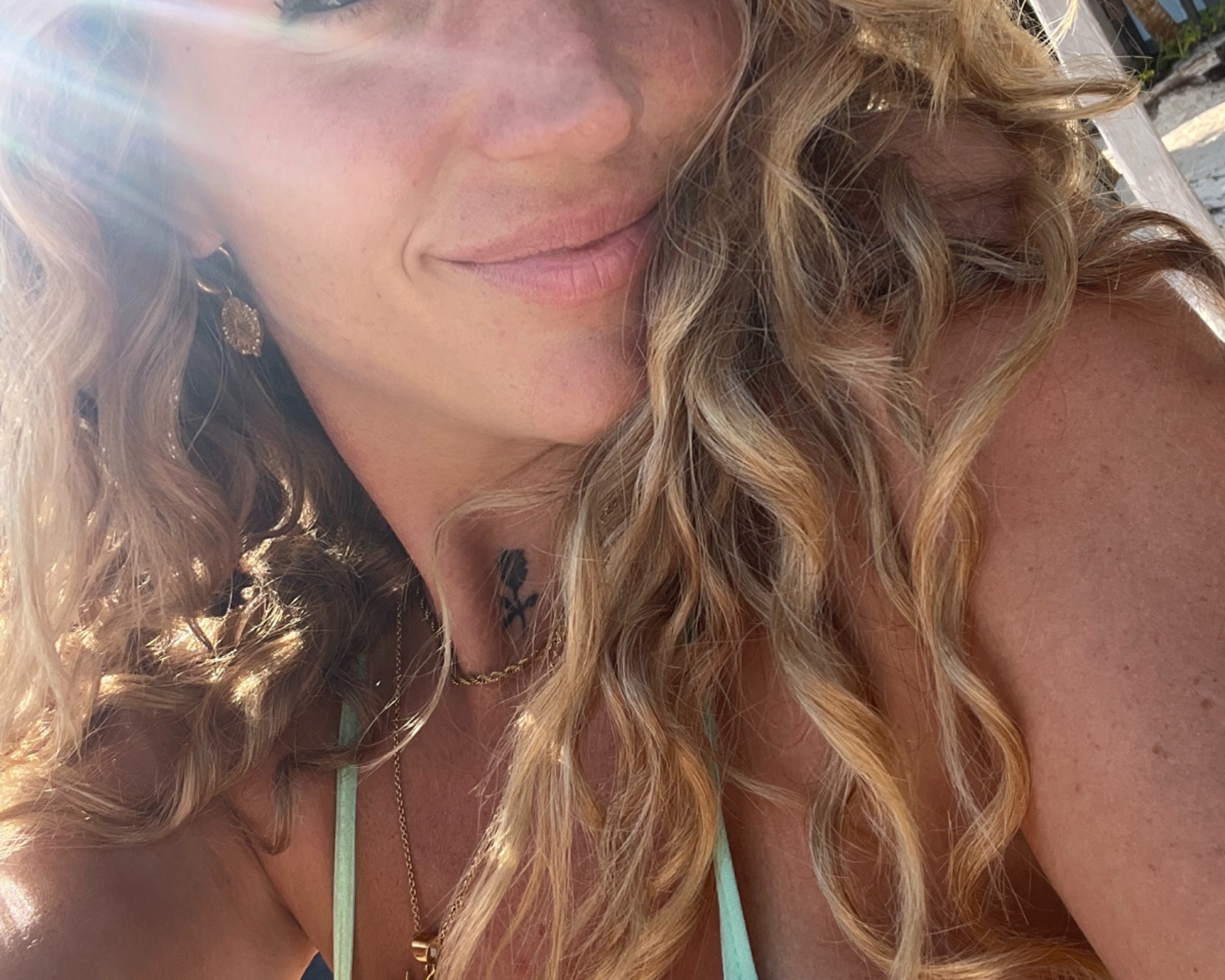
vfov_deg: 37.3
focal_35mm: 40
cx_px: 621
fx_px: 1450
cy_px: 500
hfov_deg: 45.8
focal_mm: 2.71
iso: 32
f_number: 2.2
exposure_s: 1/458
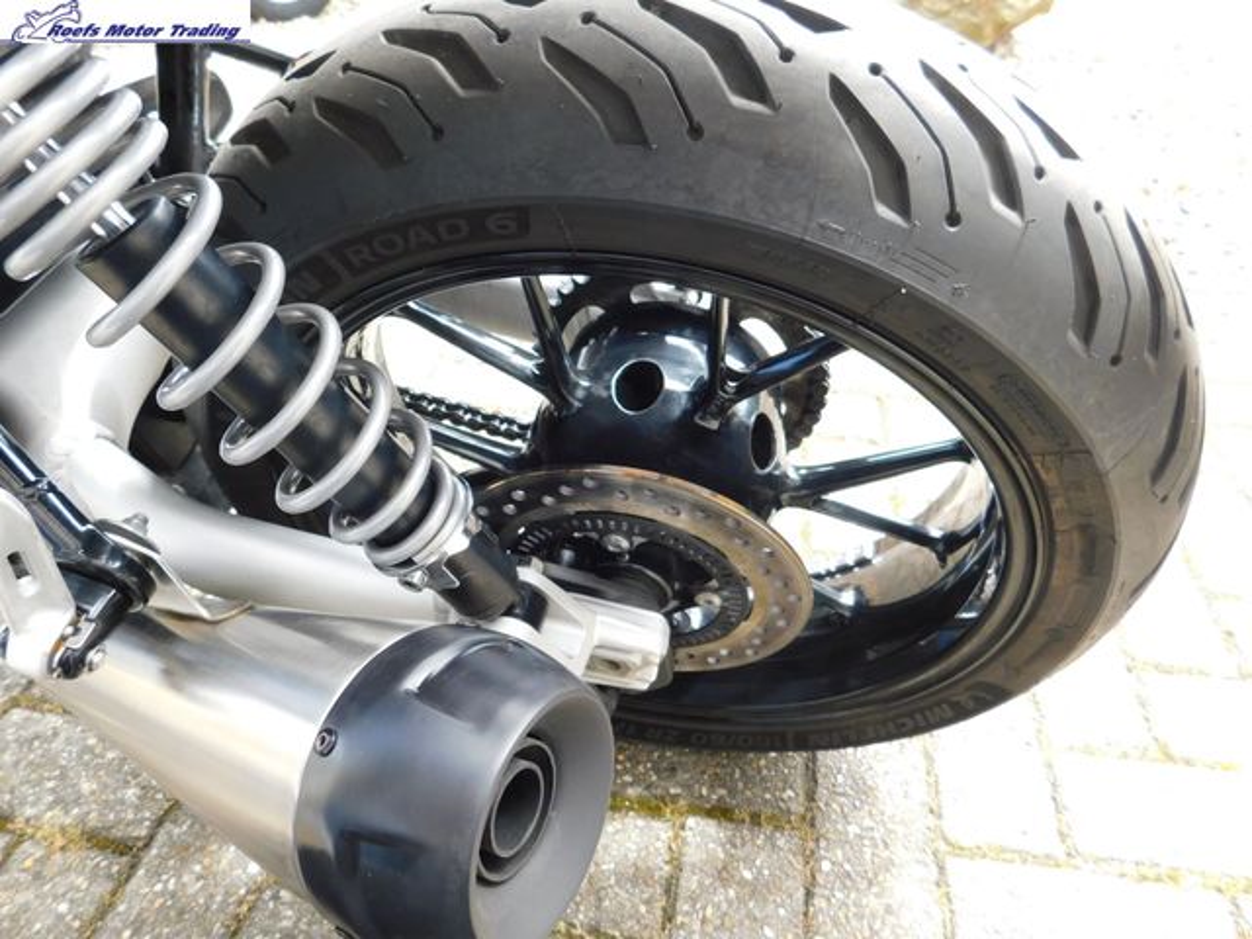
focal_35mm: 23
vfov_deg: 58.9
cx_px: 626
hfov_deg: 73.9
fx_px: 832
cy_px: 470
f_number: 3
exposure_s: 1/100
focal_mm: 4
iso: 125
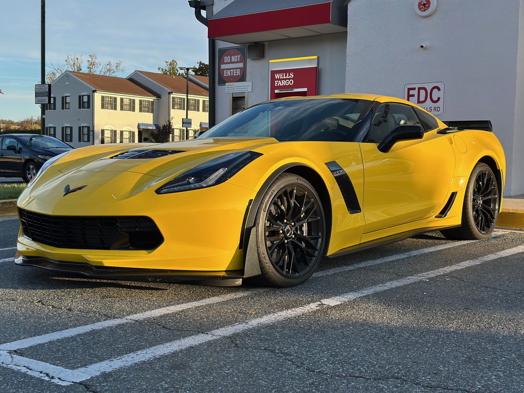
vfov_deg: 30.3
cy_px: 196
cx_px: 262
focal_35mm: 48
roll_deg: -1.1
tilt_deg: -1.9
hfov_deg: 39.7
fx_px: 727
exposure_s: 1/1695
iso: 80
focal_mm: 6.86
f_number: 1.78
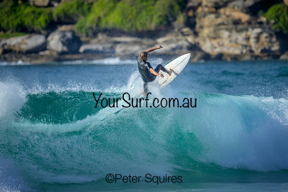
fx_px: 6430
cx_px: 143
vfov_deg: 1.7
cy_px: 96
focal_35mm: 804
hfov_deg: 2.6
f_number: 6.3
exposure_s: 1/4000
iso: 900
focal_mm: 800
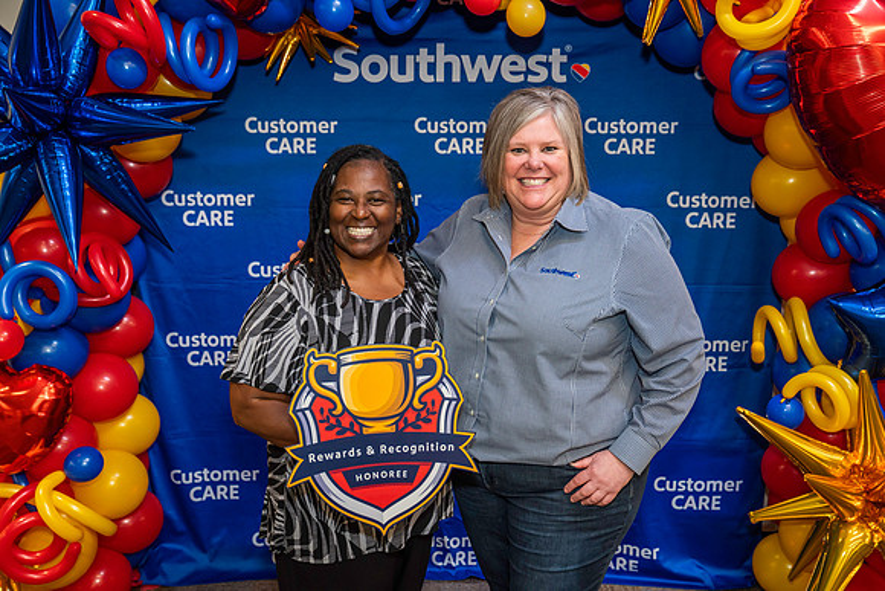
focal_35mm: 37
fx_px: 910
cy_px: 296
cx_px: 442
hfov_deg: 51.9
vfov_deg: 36.0
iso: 1250
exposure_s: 1/160
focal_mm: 37
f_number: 4
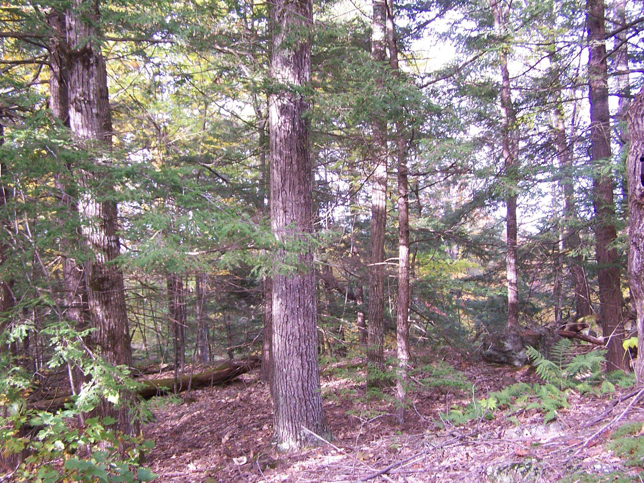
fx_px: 707
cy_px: 242
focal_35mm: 38
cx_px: 322
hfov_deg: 49.0
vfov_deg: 37.7
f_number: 2.8
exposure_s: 1/30
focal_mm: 6.3
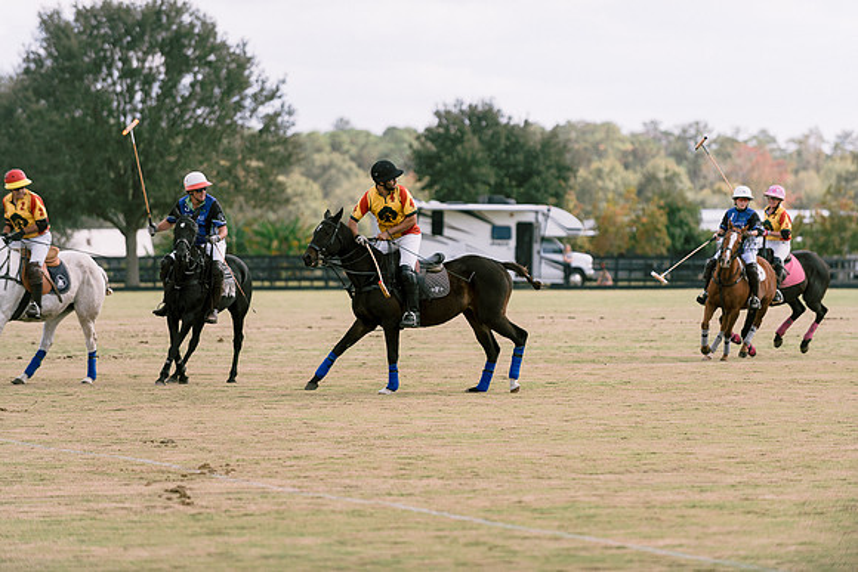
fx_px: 3576
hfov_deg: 13.7
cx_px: 429
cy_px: 286
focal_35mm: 150
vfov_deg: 9.2
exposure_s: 1/2000
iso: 200
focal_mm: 150
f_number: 3.5
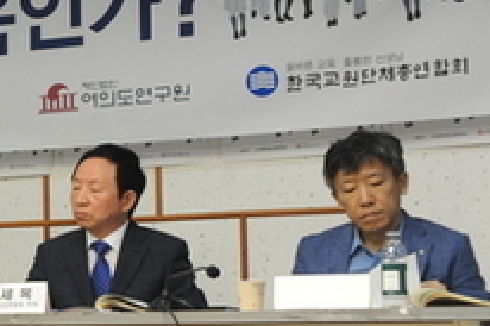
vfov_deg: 13.0
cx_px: -241
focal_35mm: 105
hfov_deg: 17.5
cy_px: 221
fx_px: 1428
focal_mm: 34
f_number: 5.6
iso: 1250
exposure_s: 1/100
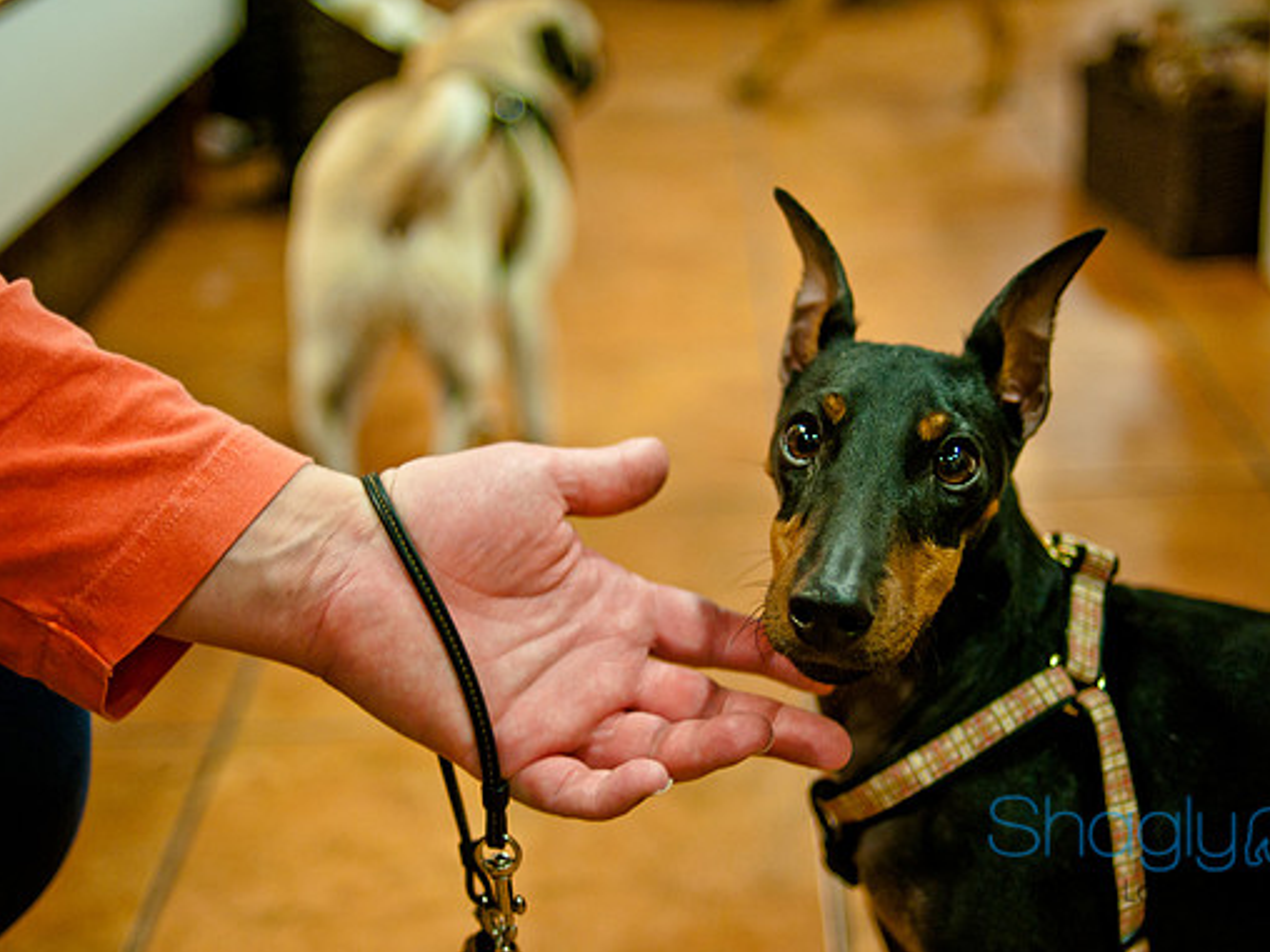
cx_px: 662
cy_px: 474
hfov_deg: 33.5
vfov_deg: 25.4
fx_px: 2111
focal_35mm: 58
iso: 640
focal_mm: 35
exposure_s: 1/160
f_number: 2
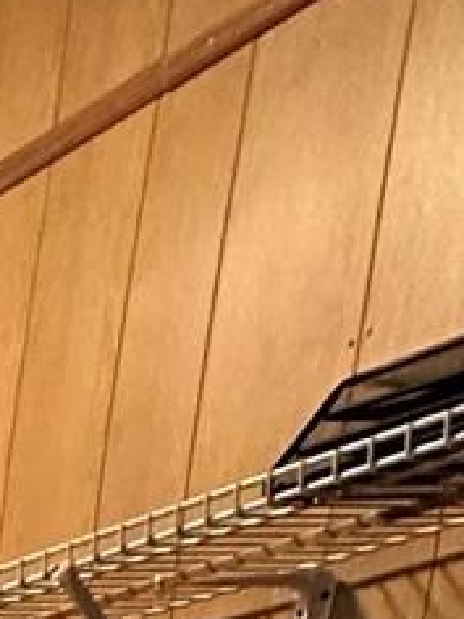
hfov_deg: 10.5
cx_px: -983
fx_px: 1626
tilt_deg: -10.2
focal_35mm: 91
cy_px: 1393
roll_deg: -2.1
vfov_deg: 15.1
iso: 500
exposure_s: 1/60
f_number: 2.2
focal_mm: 2.22
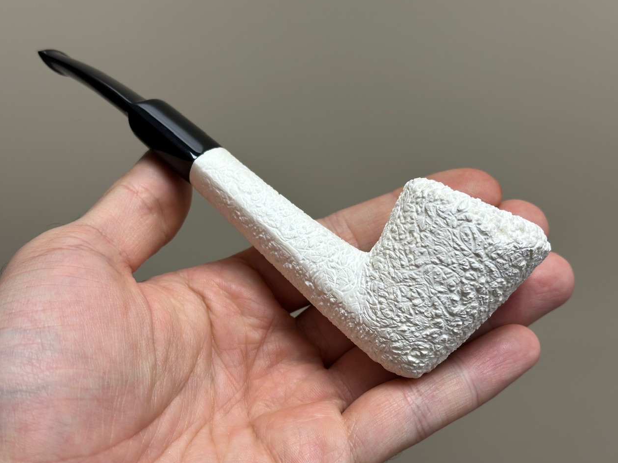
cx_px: 314
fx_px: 875
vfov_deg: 29.7
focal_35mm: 49
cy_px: 232
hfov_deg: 38.9
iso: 80
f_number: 1.78
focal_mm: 6.86
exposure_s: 1/121
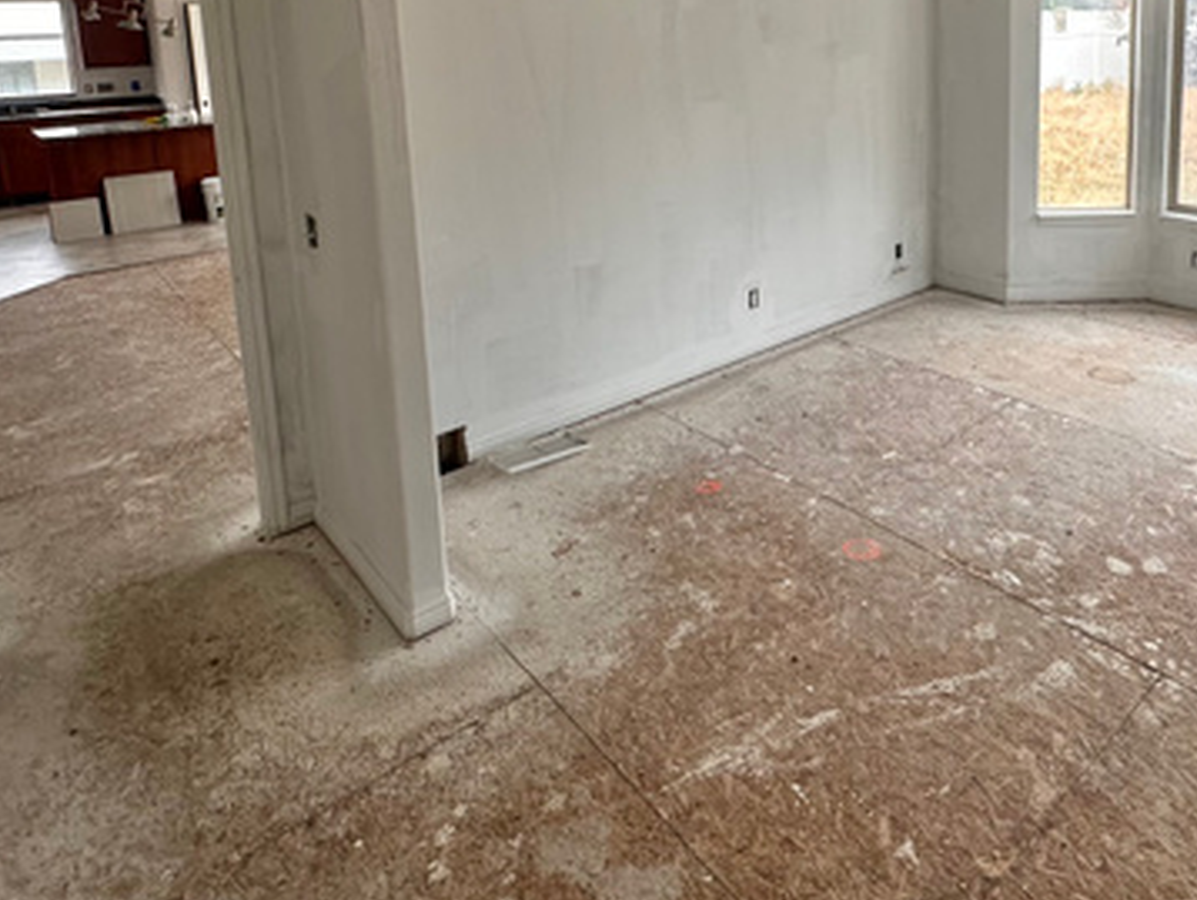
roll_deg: +0.8
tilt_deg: -7.8
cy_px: 137
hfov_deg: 67.1
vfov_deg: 50.4
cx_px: 816
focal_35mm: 25
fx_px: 865
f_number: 2.2
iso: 40
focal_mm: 2.22
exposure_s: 1/201
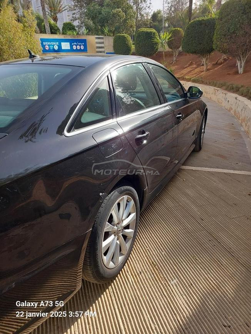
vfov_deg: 73.9
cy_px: 167
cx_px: 126
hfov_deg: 58.9
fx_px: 222
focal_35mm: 23
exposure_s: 1/248
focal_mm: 5.06
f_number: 1.8
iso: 25
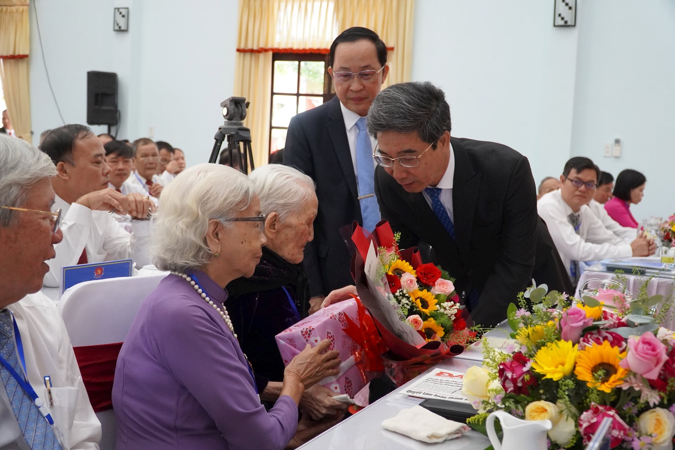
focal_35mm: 40
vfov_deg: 33.0
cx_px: 338
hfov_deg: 47.9
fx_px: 759
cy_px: 225
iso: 2500
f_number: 4
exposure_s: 1/160
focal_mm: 27
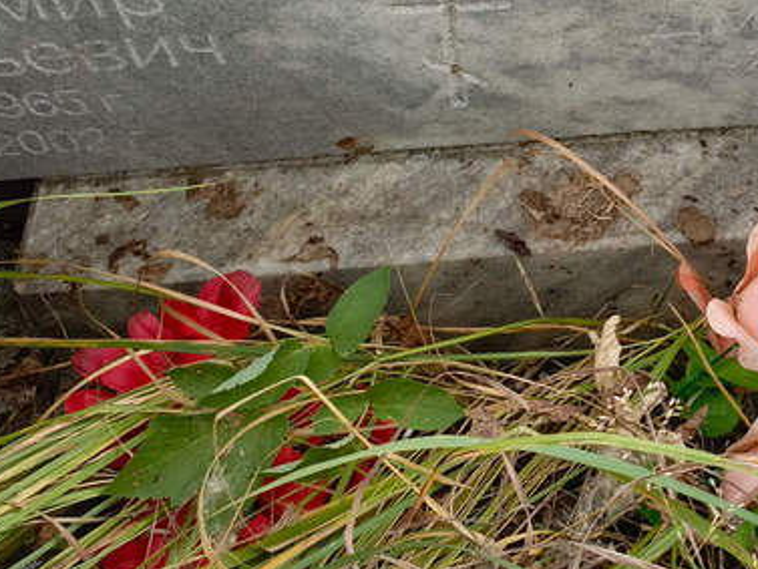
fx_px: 1161
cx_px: 647
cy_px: 6
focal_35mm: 53
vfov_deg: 26.2
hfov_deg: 34.6
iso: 114
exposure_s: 1/101
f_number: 1.69
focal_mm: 4.76
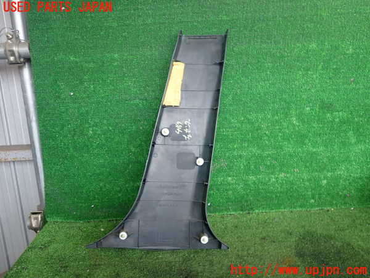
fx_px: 321
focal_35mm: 30
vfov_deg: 46.8
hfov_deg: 60.0
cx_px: 185
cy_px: 139
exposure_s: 1/100
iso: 200
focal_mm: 5.4
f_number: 2.3
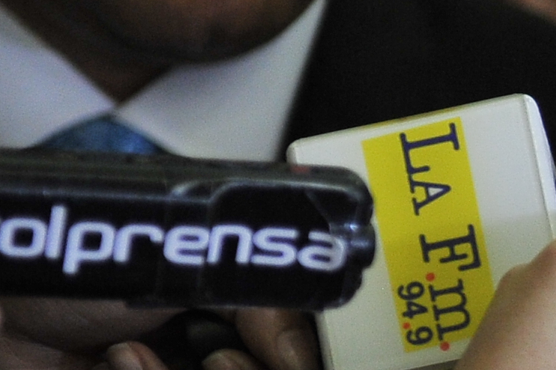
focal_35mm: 401
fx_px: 6188
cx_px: 1542
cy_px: 279
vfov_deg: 3.4
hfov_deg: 4.9
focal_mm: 70
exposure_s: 1/200
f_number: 2.8
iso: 1600
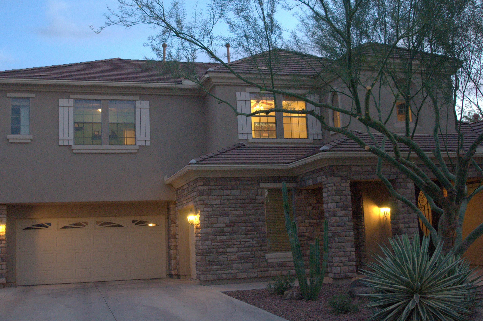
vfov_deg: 35.0
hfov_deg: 50.7
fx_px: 509
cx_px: 229
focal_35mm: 38
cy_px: 160
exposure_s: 1/30
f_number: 4.5
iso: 1000
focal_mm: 24
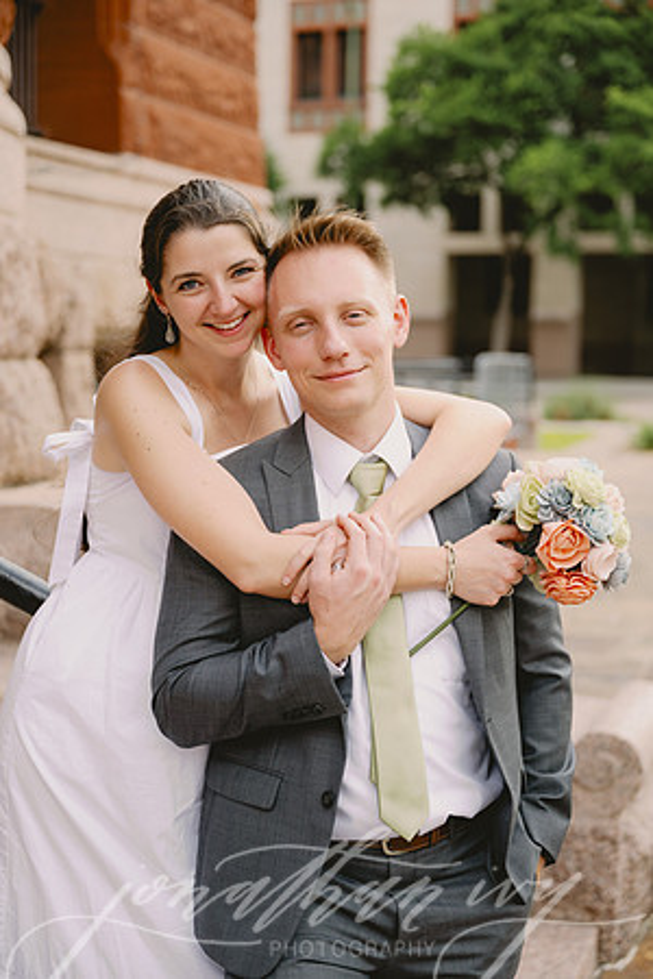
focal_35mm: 59
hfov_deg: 23.0
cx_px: 326
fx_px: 1605
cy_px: 490
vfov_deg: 33.9
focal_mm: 59
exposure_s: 1/1250
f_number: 2.8
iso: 400
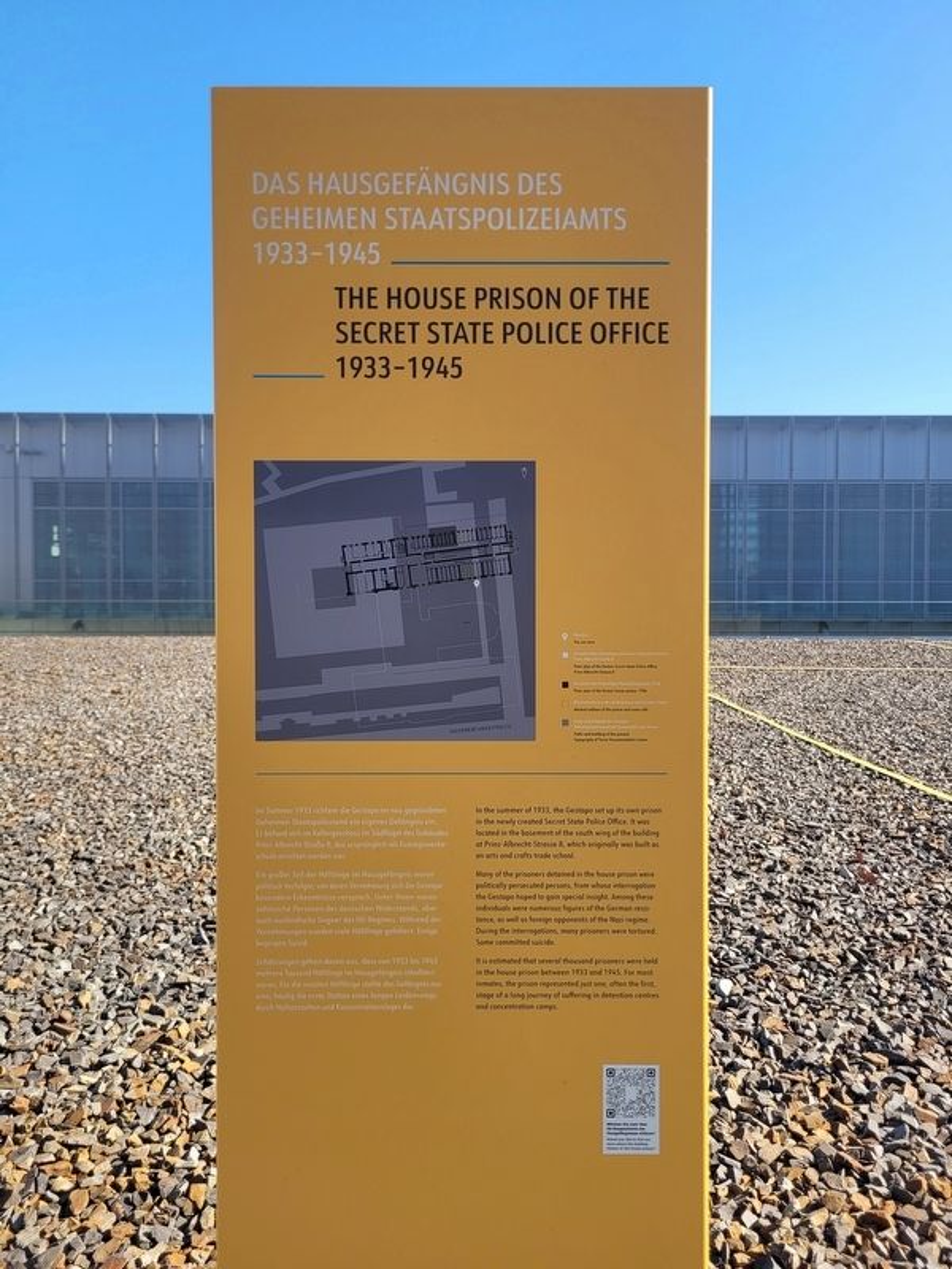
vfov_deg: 67.3
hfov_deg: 53.1
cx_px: 476
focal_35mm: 26
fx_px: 953
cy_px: 634
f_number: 1.8
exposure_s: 1/912
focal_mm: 5.4
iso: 40
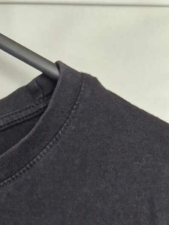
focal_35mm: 111
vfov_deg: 14.2
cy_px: 481
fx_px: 722
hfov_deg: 12.8
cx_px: -68
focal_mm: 5.4
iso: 500
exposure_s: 1/100
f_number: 1.8
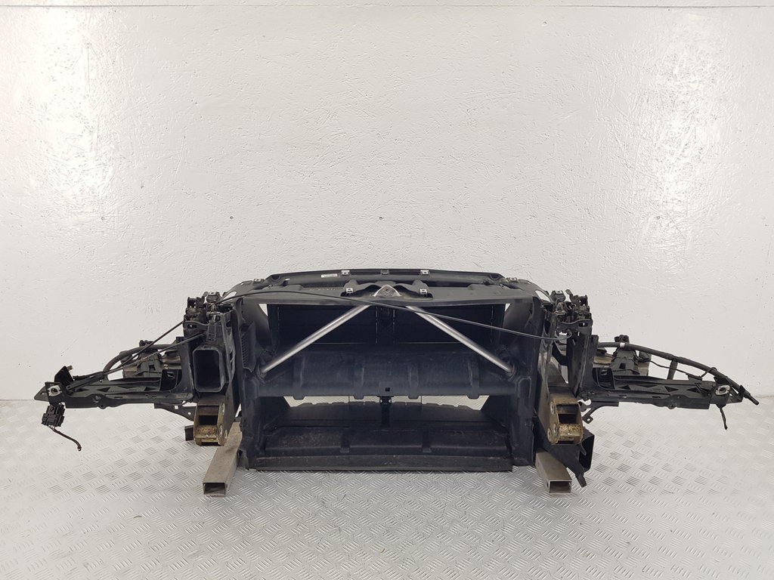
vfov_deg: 53.1
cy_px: 290
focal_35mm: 26
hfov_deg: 67.3
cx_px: 387
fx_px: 581
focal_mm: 4.2
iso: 80
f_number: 1.7
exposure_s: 1/100
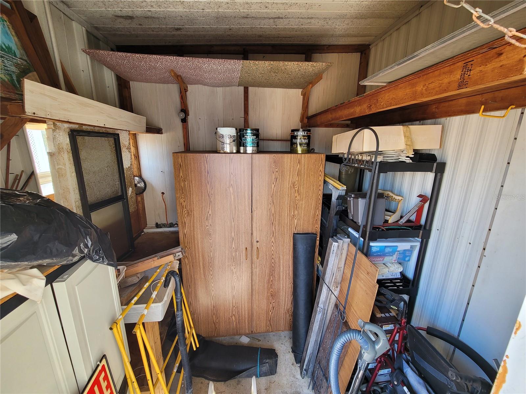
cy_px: 197
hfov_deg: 106.2
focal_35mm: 13
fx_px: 198
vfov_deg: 89.9
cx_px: 263
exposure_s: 1/50
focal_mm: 2.2
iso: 80
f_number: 2.2
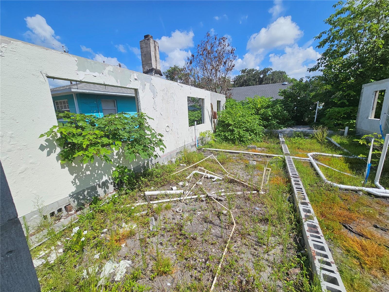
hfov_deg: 106.2
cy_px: 146
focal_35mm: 13
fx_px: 146
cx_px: 194
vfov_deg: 89.9
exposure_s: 1/4210
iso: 50
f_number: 2.2
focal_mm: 2.2
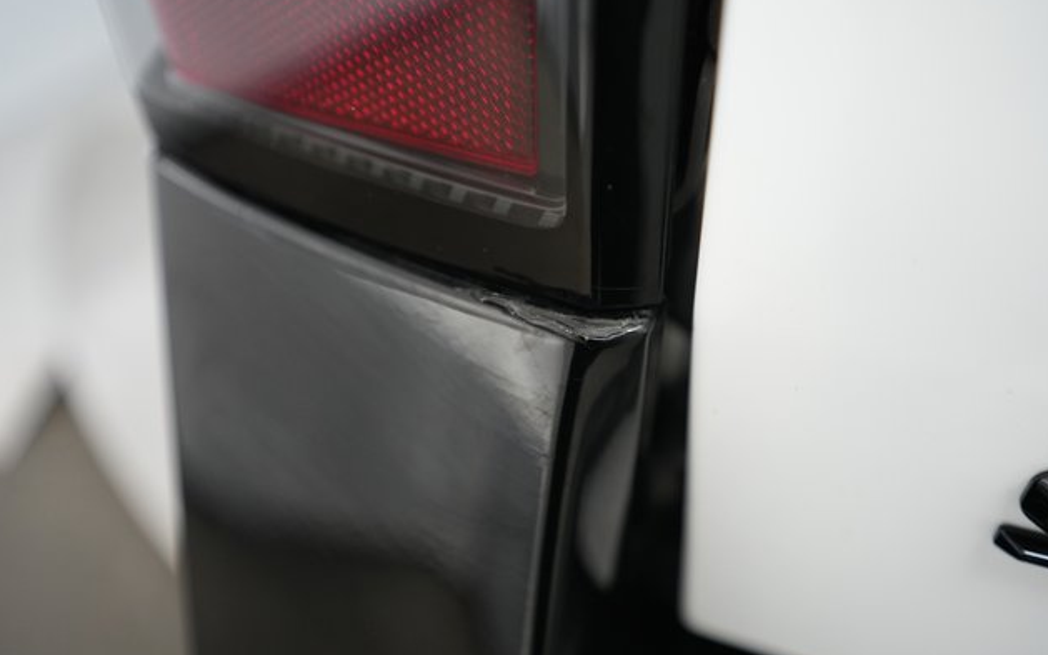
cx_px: 523
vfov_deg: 43.1
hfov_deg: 64.6
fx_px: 828
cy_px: 333
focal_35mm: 29
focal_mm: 28
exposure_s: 1/60
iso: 1600
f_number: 2.8
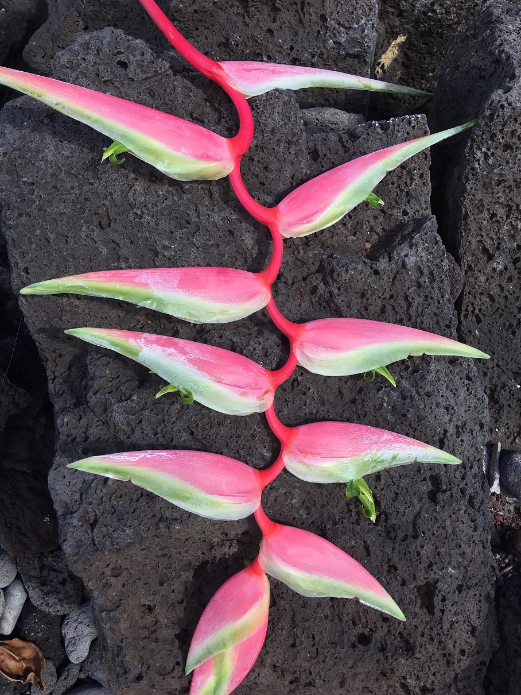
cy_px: 348
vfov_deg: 61.6
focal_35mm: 29
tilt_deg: -55.6
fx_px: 582
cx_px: 260
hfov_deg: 48.2
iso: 25
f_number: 2.2
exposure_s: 1/754
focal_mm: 4.15
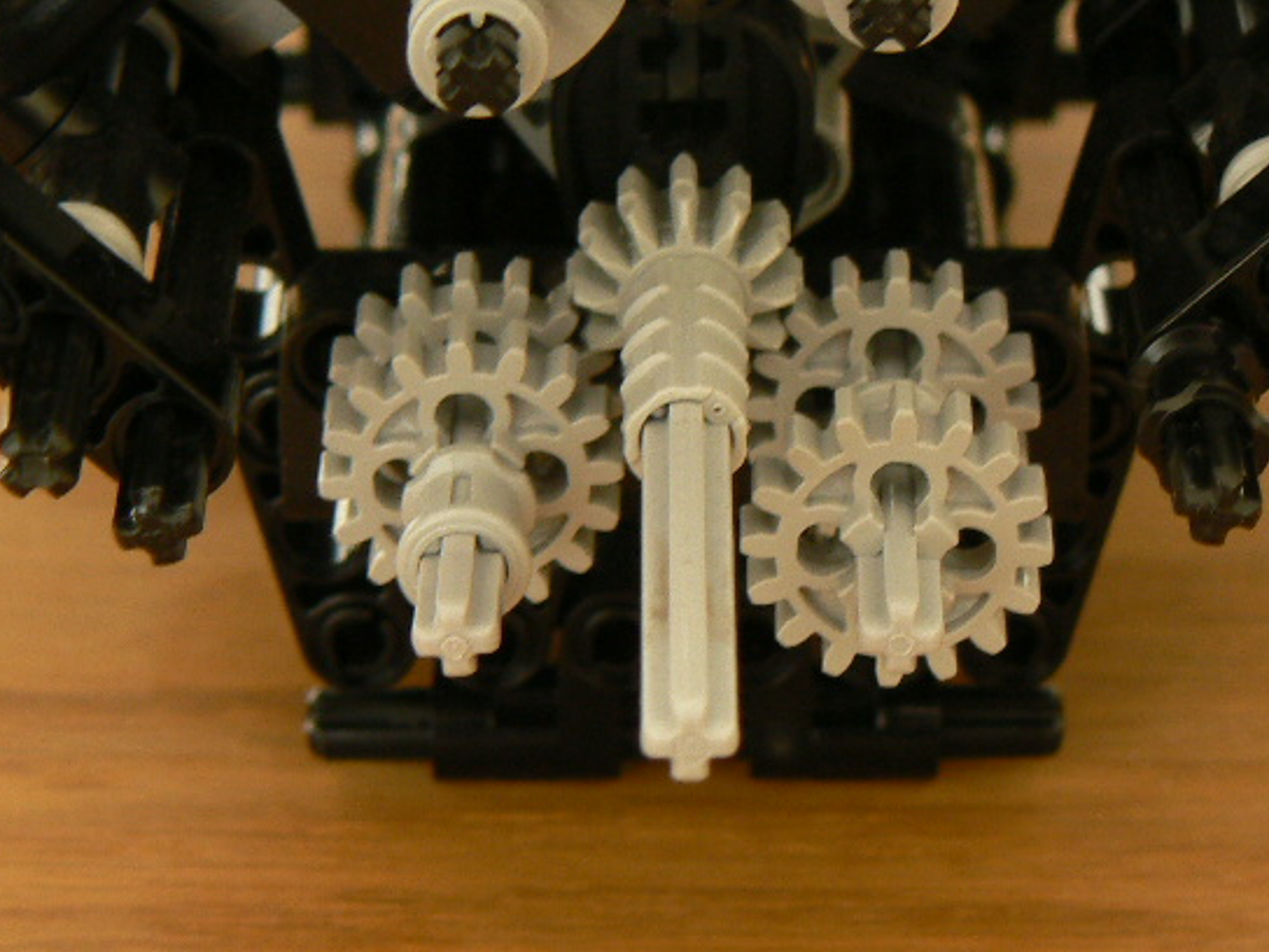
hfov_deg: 12.3
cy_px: 448
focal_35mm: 160
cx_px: 716
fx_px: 5865
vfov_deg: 9.3
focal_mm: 16.5
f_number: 3.6
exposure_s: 1
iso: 100
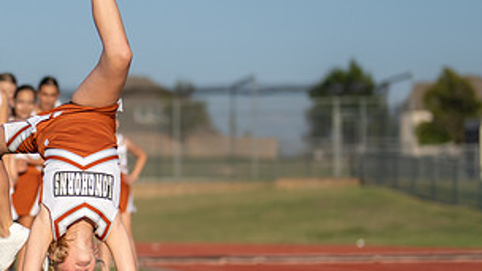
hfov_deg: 11.6
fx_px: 2352
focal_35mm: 184
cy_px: 135
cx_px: 23
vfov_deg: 6.6
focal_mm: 50
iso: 100
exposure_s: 1/12800
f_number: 1.2
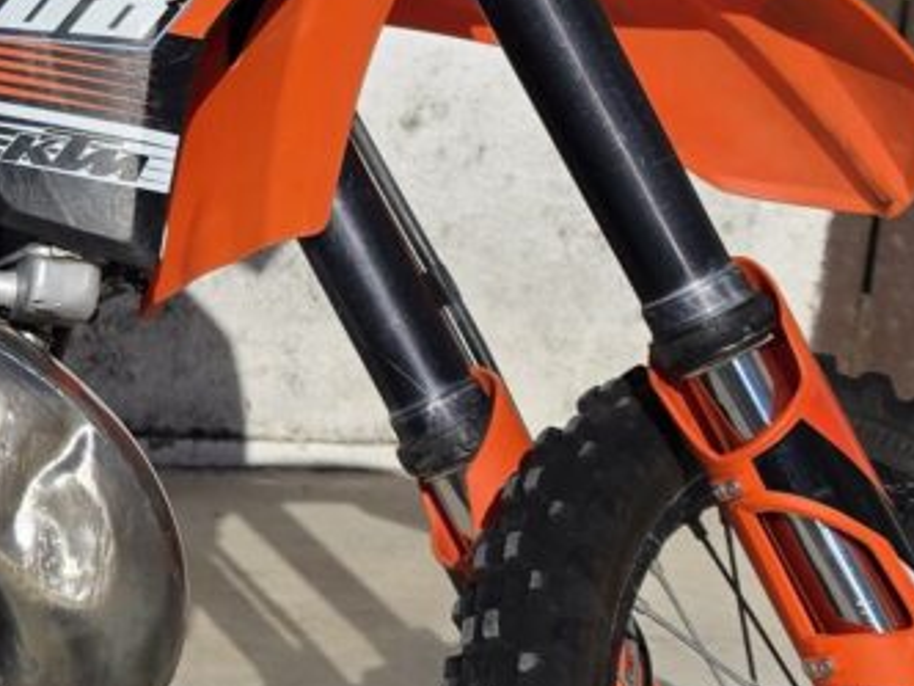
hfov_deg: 16.4
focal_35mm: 111
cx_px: -380
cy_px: 375
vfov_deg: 13.3
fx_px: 2931
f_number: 1.4
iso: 25
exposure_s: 1/7939
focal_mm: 6.5
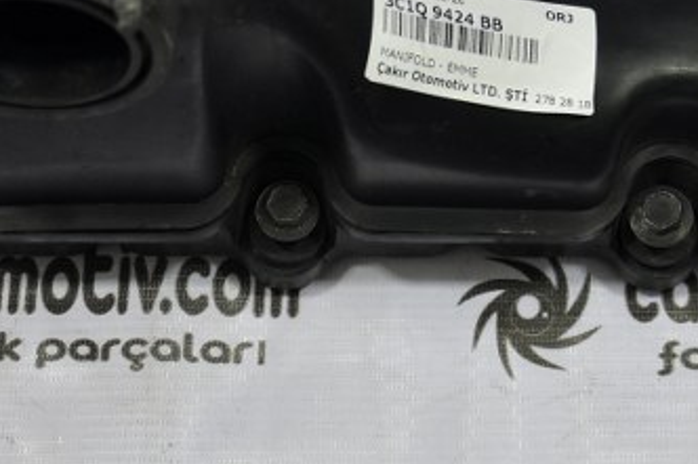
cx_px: 423
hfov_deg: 15.8
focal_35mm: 130
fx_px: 2519
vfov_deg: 10.5
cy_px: 90
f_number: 4.5
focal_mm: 32
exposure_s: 1/50
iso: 250
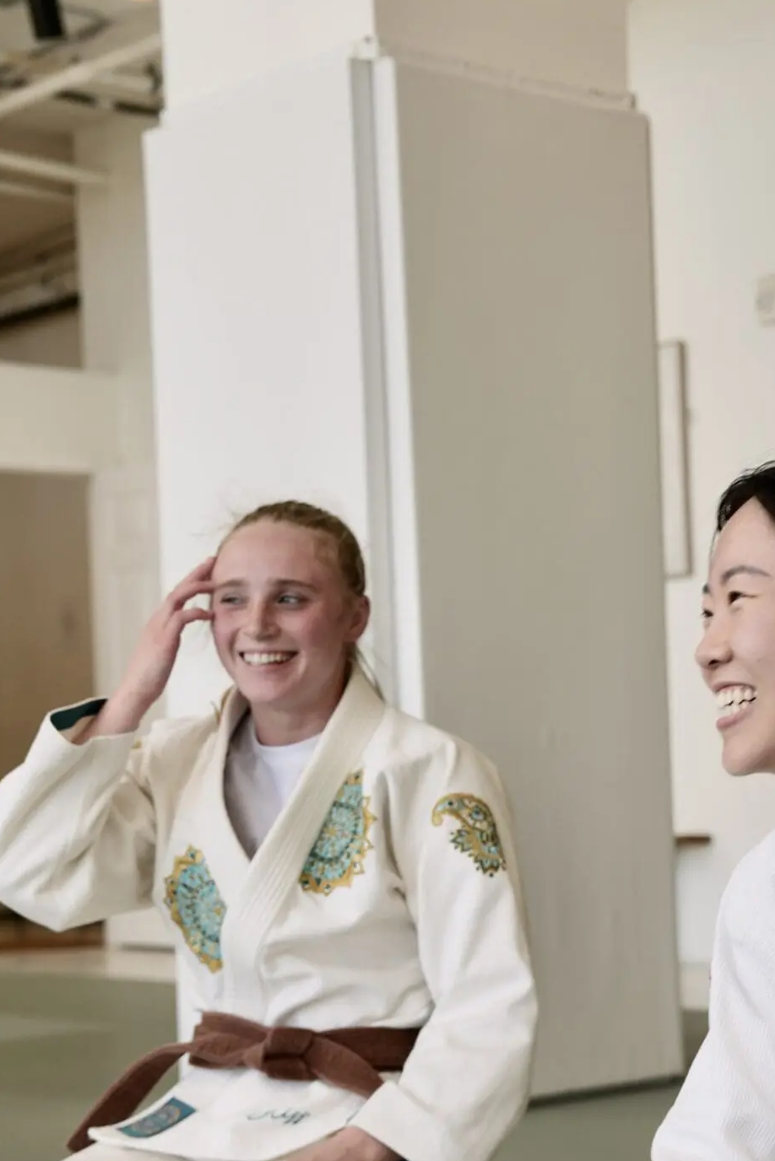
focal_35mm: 80
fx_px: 2582
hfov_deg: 17.0
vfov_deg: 25.1
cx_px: 581
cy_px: 842
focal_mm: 43
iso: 100
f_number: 4
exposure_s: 1/80
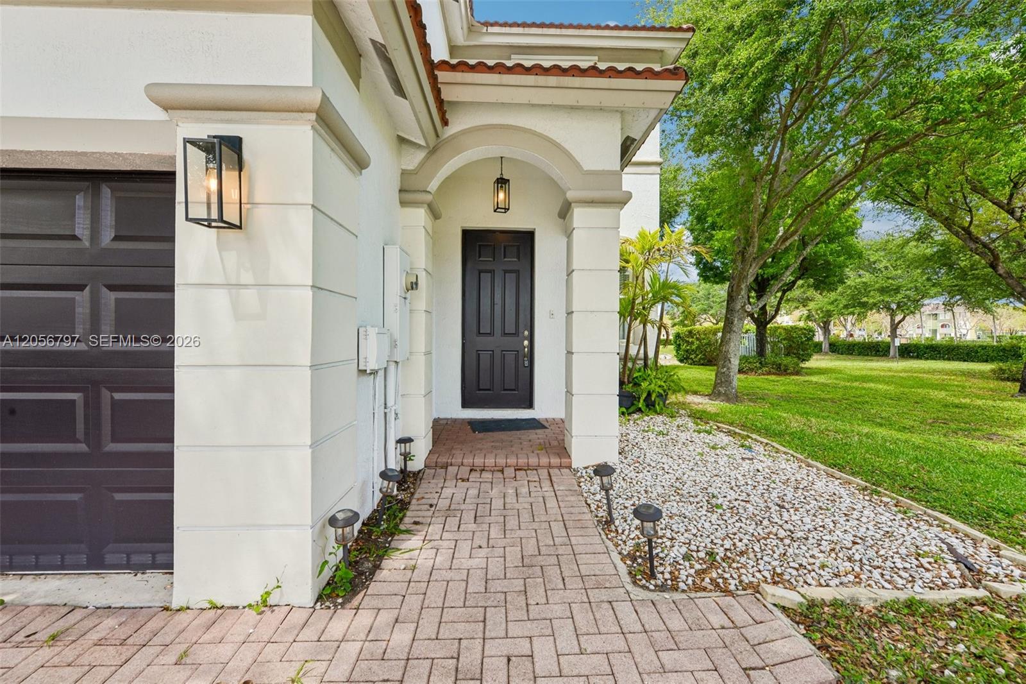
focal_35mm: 14
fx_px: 399
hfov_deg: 104.3
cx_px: 513
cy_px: 342
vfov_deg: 81.2
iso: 200
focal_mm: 14
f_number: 9
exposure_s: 1/200
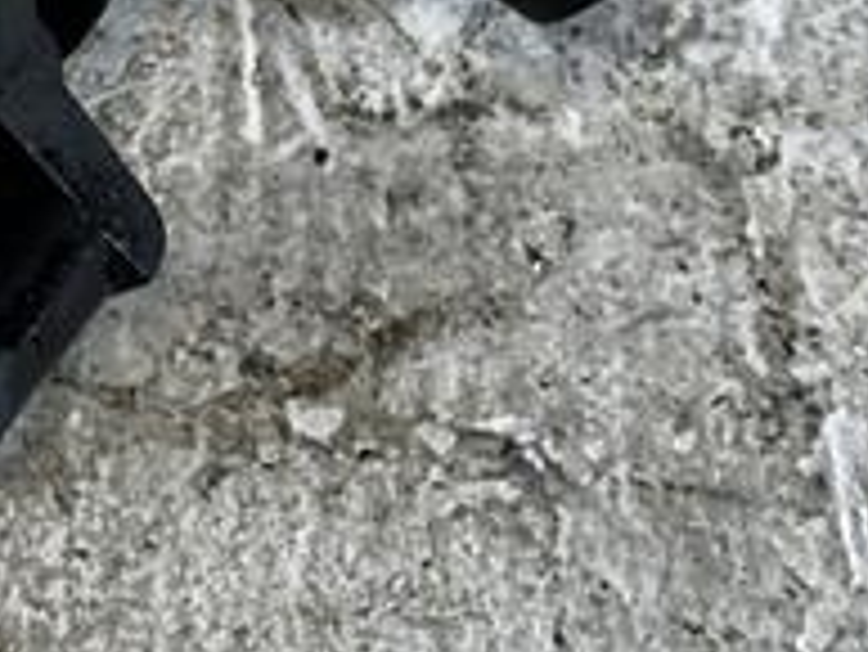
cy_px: -234
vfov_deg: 9.2
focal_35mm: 159
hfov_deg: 12.2
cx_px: -81
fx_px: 3989
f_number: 1.78
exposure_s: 1/100
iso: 100
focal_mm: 6.86
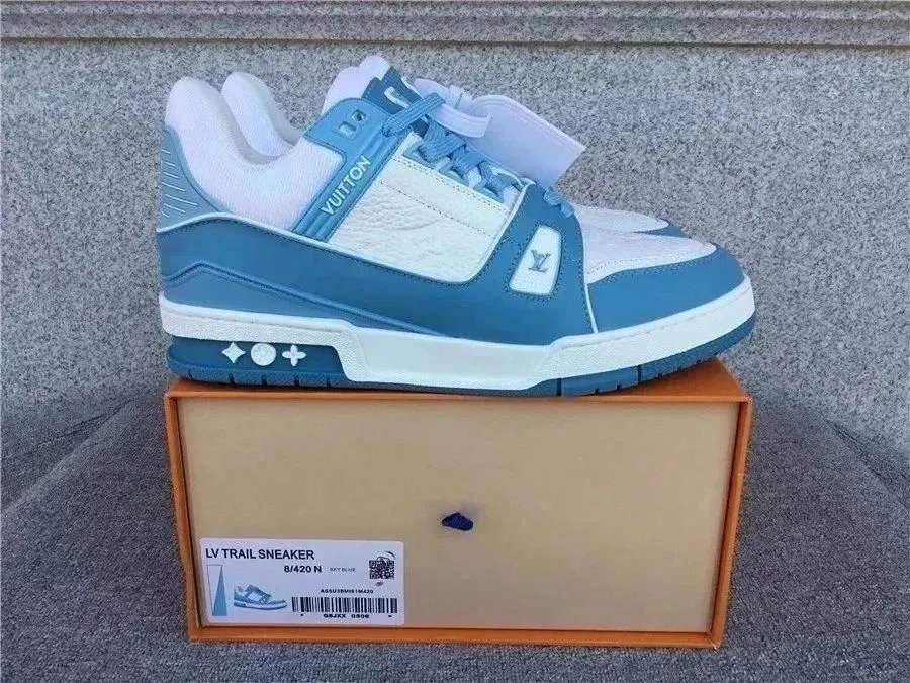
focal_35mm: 31
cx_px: 455
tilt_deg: -18.2
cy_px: 342
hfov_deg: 58.4
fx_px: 815
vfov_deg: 45.4
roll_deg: -0.1
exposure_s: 1/374
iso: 25
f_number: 2.4
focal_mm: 3.3
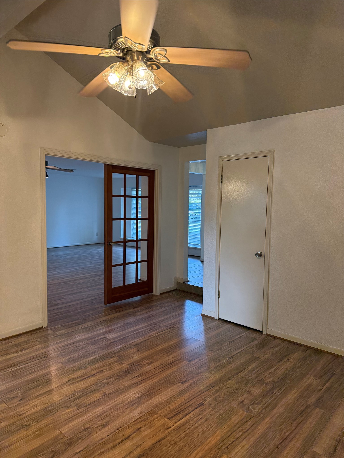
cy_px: 229
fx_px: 318
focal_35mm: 24
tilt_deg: -4.3
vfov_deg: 71.6
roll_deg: -1.5
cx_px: 172
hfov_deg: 56.8
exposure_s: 1/120
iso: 250
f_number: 1.78
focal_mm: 6.76
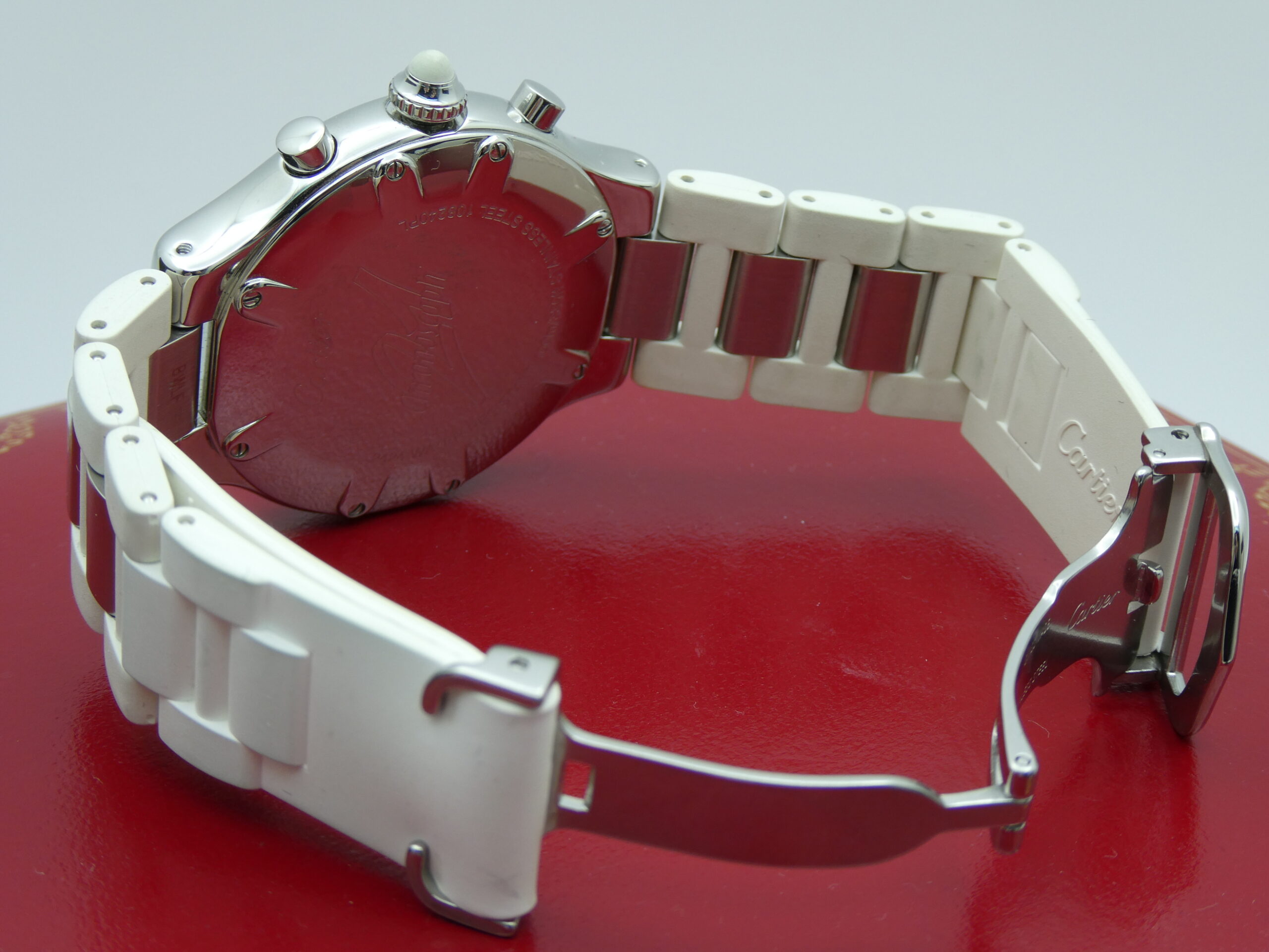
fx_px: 2713
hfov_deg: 26.3
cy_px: 476
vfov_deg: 19.9
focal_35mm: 74
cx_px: 634
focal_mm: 13.2
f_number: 4.6
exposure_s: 1/80
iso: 80
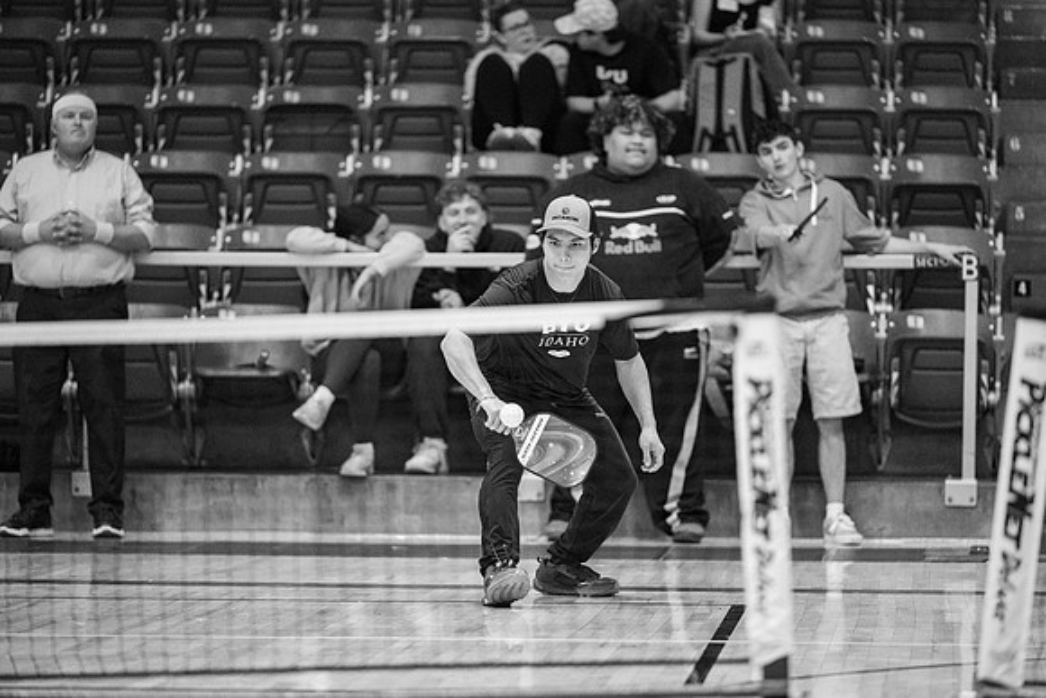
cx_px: 523
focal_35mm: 200
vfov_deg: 6.9
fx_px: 5812
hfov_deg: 10.3
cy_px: 349
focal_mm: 200
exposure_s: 1/500
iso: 5000
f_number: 2.8
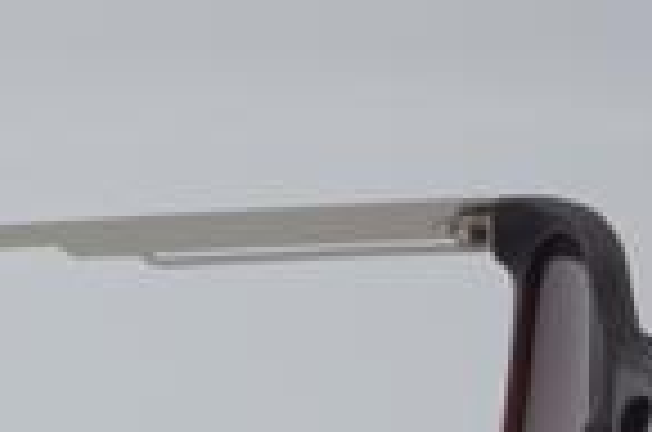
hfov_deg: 9.8
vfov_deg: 6.6
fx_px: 3741
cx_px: -148
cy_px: 526
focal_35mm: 207
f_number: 32
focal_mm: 50
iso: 100
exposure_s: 1/4
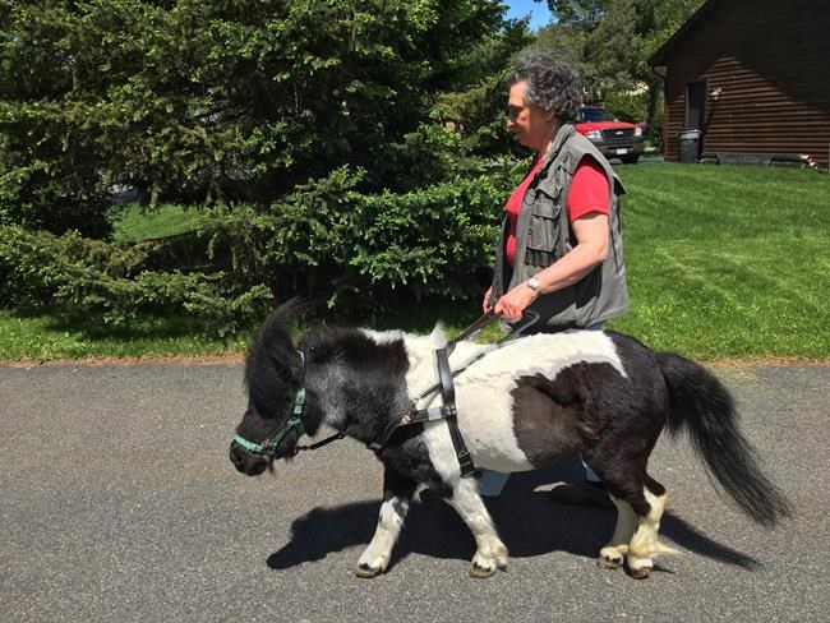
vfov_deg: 48.3
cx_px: 415
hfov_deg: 61.6
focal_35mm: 29
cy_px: 312
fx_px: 696
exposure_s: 1/962
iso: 25
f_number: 2.2
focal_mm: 4.15
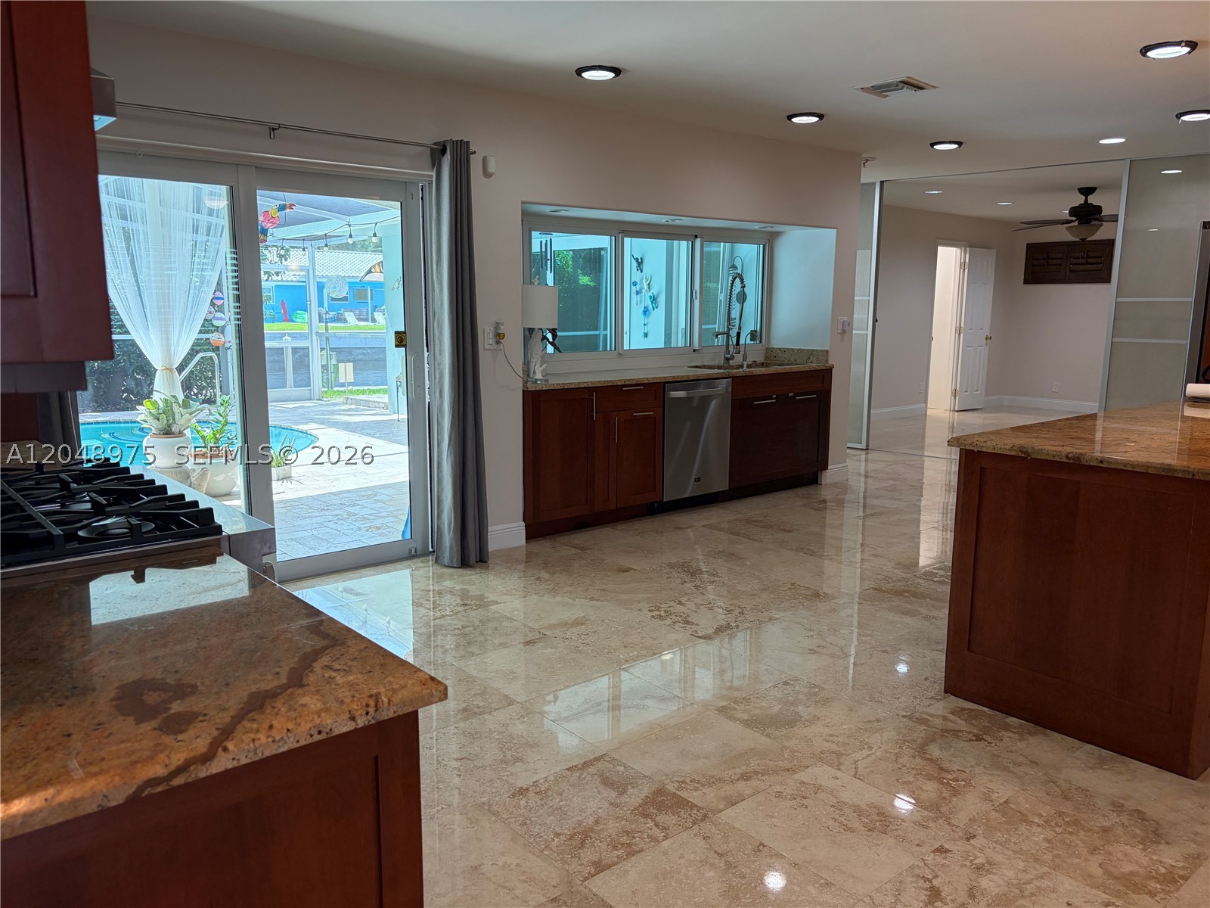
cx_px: 605
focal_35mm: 26
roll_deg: +0.1
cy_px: 454
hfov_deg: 67.3
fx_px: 909
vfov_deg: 53.1
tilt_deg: -9.7
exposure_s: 1/195
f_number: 1.6
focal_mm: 5.96
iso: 125
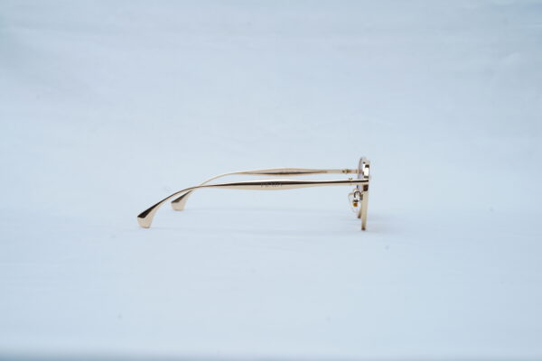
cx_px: 271
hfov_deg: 39.6
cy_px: 180
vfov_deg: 27.0
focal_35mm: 50
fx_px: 753
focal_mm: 50
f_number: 9
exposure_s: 1/160
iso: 125
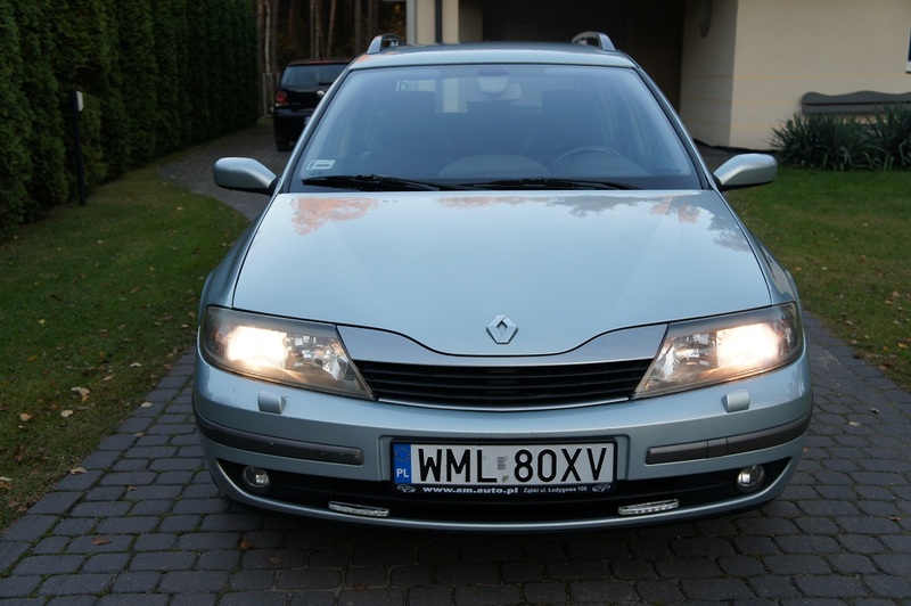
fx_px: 1062
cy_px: 303
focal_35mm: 42
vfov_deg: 31.8
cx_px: 456
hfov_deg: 46.4
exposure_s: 1/160
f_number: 4
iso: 250
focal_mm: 28
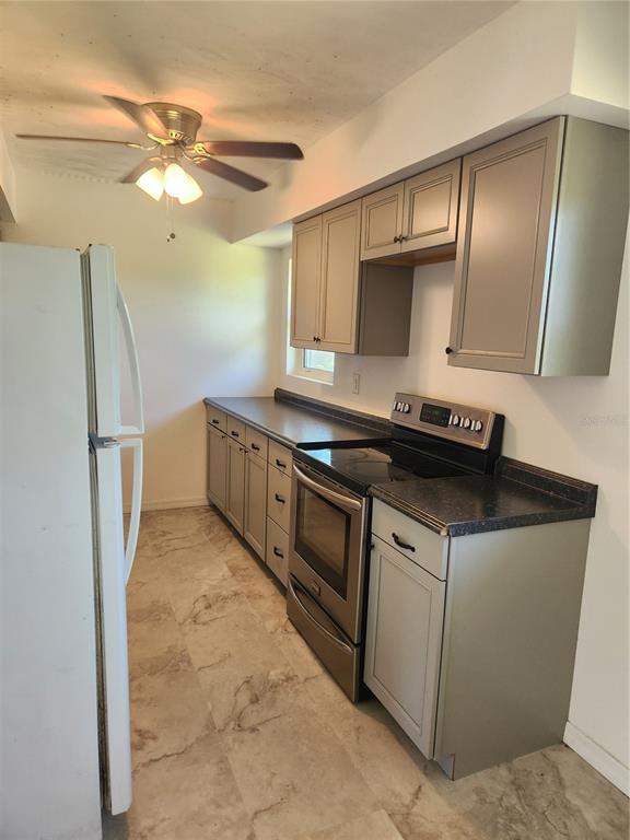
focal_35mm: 23
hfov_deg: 58.9
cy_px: 420
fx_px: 558
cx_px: 315
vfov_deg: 73.9
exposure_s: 1/120
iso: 200
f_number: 1.8
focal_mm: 5.4
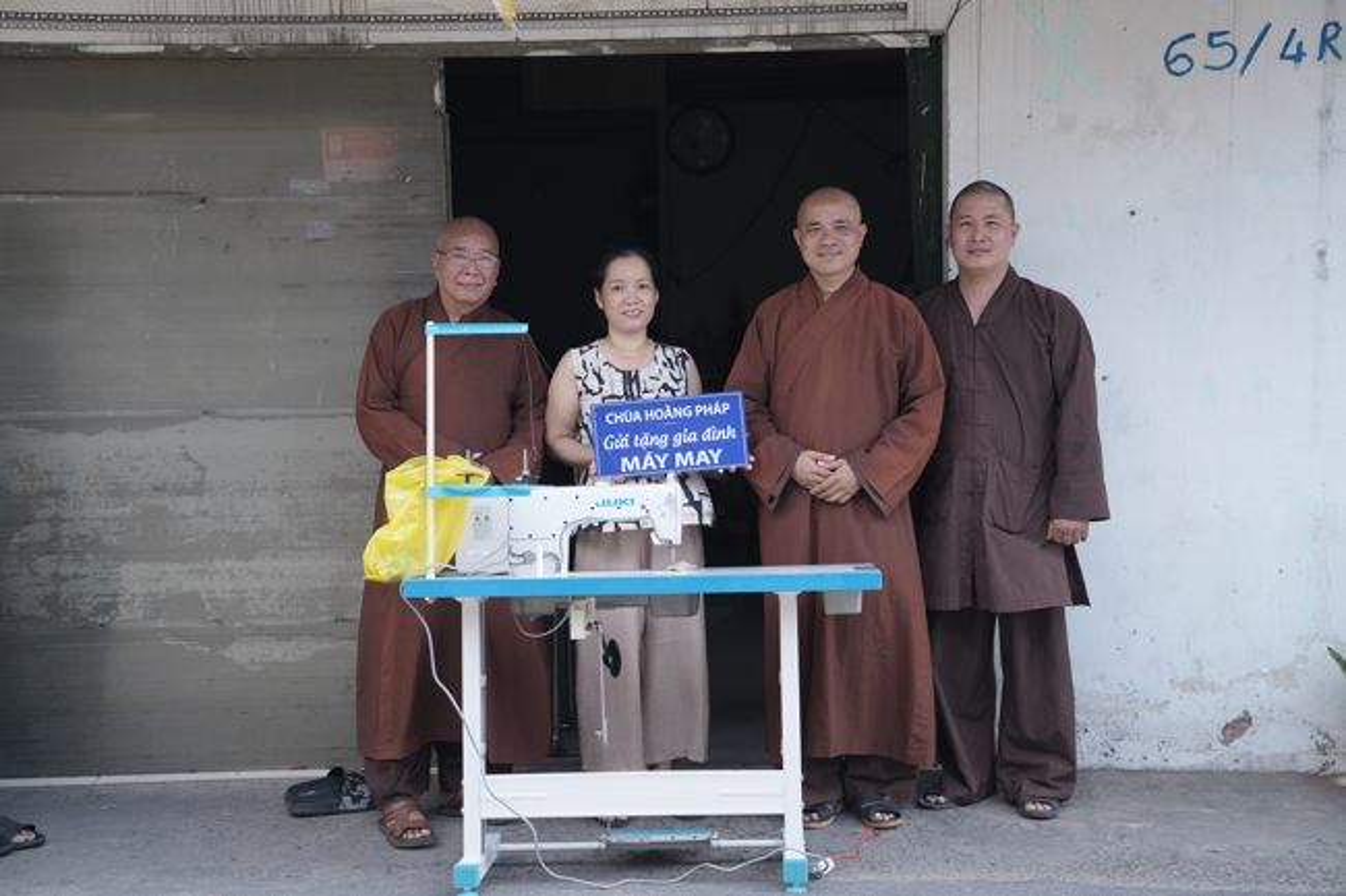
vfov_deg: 21.6
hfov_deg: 31.9
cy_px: 448
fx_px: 2355
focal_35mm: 63
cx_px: 673
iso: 125
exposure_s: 1/200
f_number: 4
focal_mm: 63
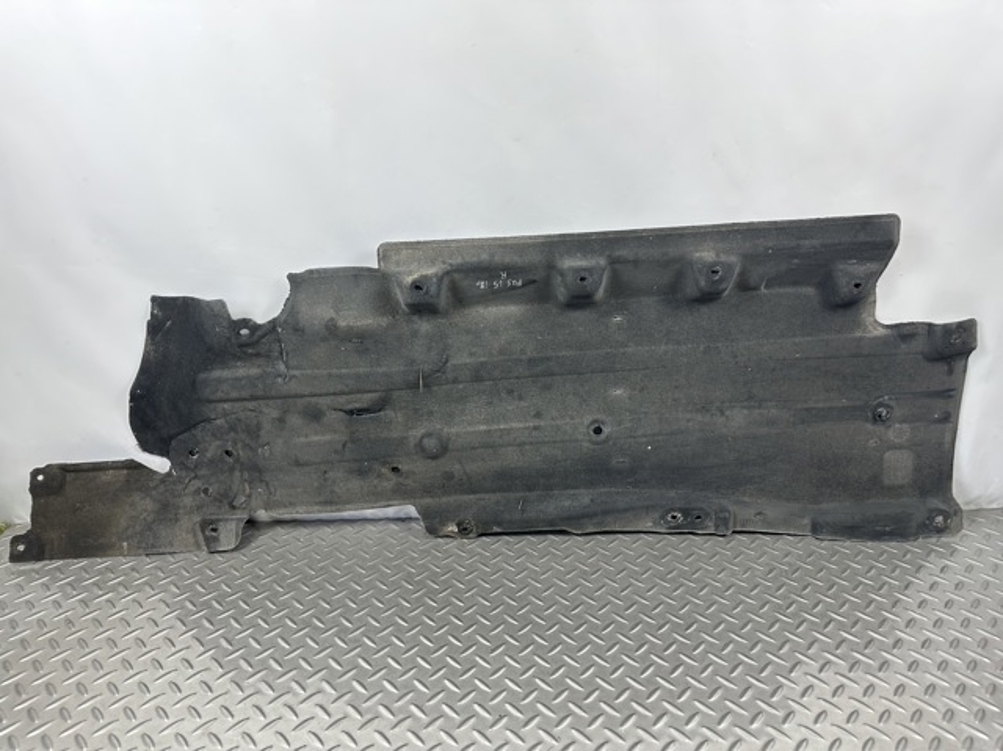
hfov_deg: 71.6
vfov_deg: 56.8
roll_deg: +0.7
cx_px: 502
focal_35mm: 24
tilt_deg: -22.1
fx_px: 695
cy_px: 376
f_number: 1.78
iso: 125
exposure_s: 1/50
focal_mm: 6.86
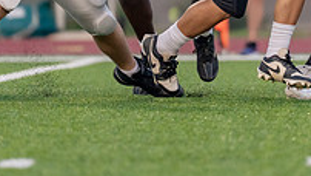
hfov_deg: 2.6
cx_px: 223
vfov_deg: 1.4
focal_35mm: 846
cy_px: -103
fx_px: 6982
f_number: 2.8
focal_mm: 194
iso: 800
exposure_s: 1/1250
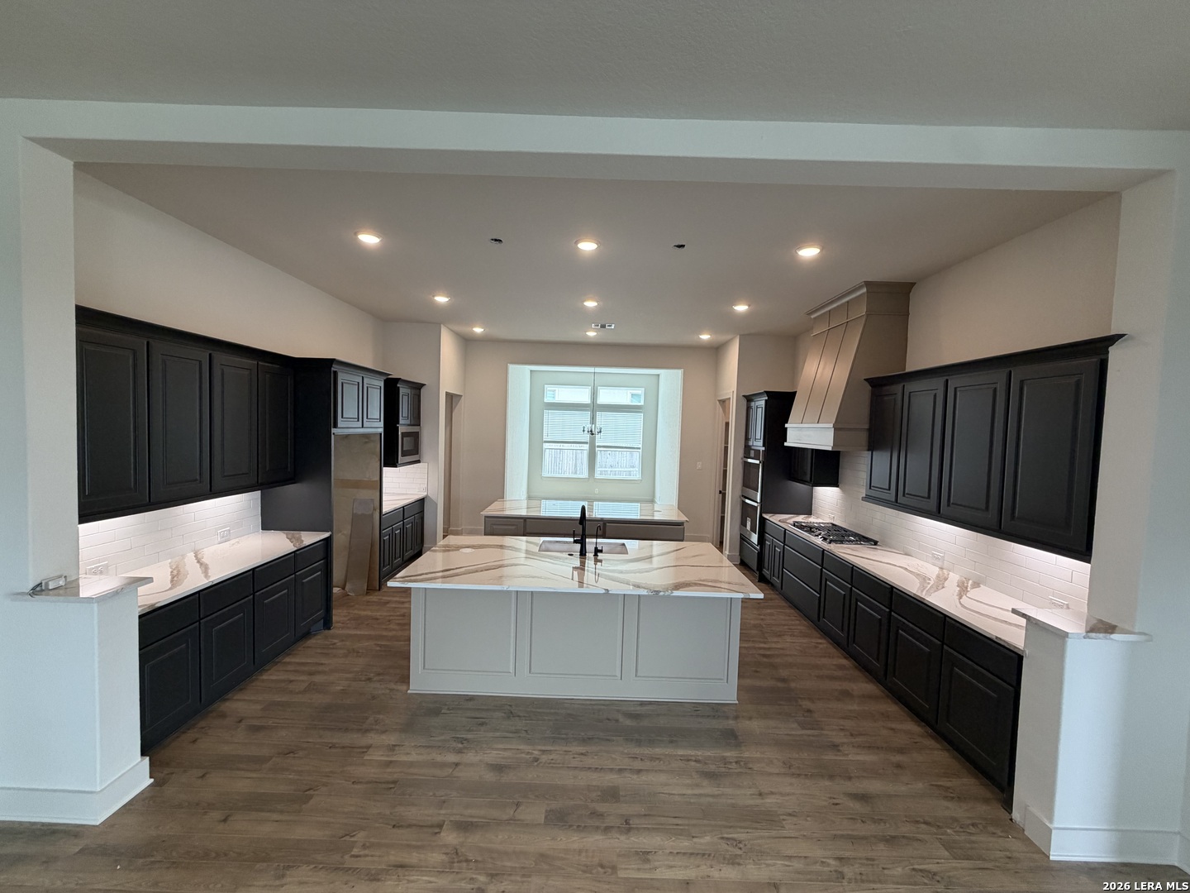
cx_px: 595
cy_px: 446
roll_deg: -1.3
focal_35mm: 14
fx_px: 481
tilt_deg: -3.1
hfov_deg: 102.1
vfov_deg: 85.7
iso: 200
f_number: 2.2
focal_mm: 2.22
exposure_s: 1/120
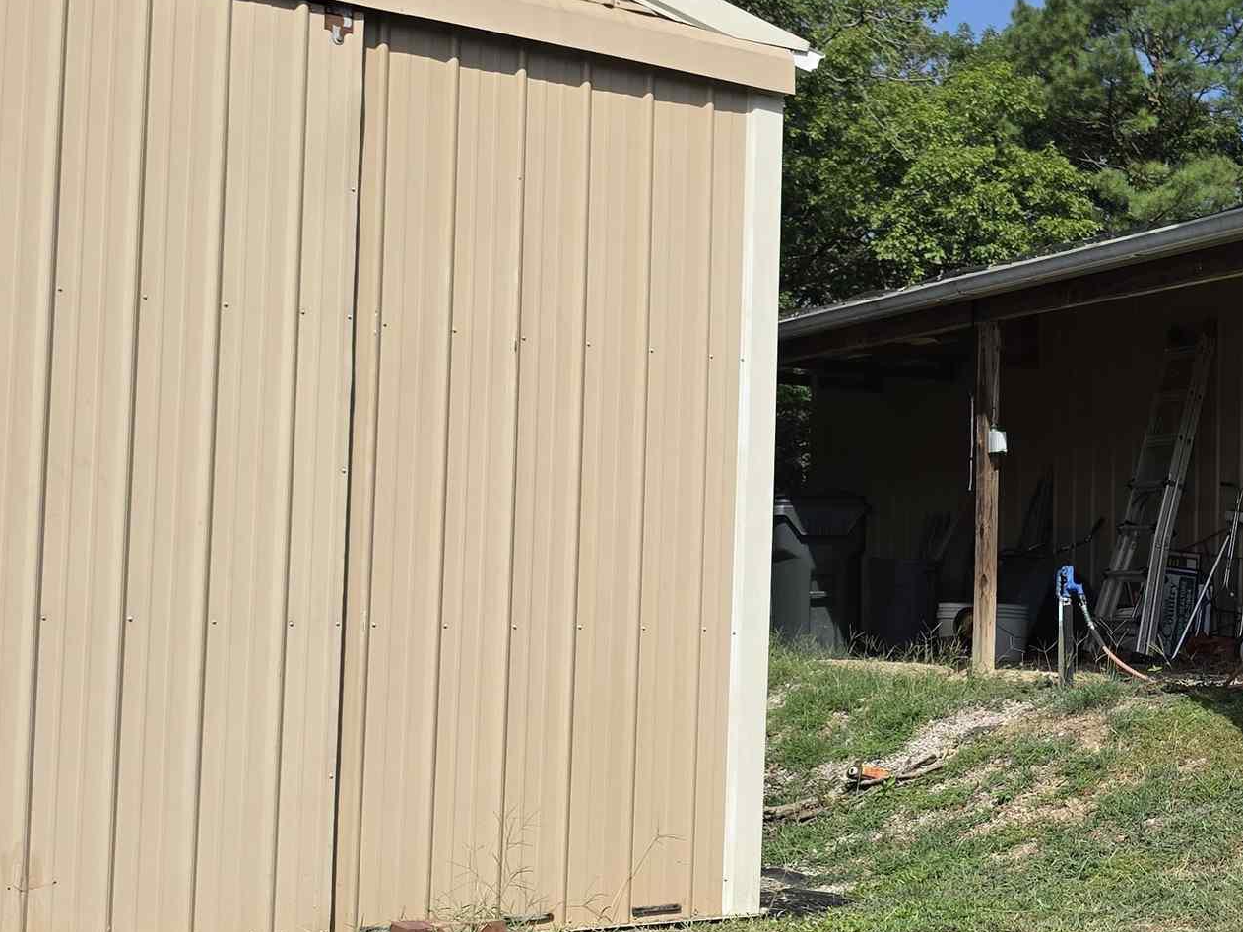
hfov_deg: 32.9
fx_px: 2010
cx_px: 1084
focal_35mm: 56
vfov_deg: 26.1
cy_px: 527
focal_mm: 6.5
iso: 50
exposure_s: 1/7939
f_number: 1.4
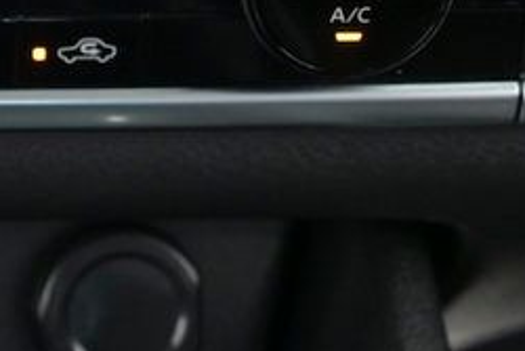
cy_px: -98
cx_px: -204
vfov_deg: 7.4
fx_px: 2685
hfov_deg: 10.8
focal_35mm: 184
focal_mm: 45
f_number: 4
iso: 2000
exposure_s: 1/100
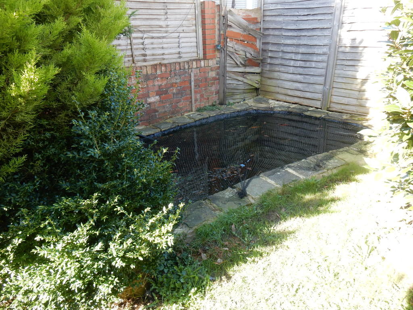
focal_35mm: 25
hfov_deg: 69.4
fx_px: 298
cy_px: 155
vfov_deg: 54.9
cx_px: 206
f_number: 3.7
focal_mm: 4.5
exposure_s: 1/60
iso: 125
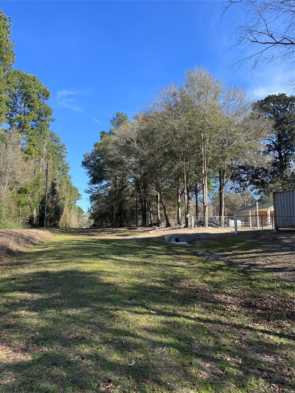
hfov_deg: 56.8
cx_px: 148
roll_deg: +0.2
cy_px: 196
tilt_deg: +6.5
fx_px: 273
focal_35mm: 24
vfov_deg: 71.6
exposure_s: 1/1560
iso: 80
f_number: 1.78
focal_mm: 6.86
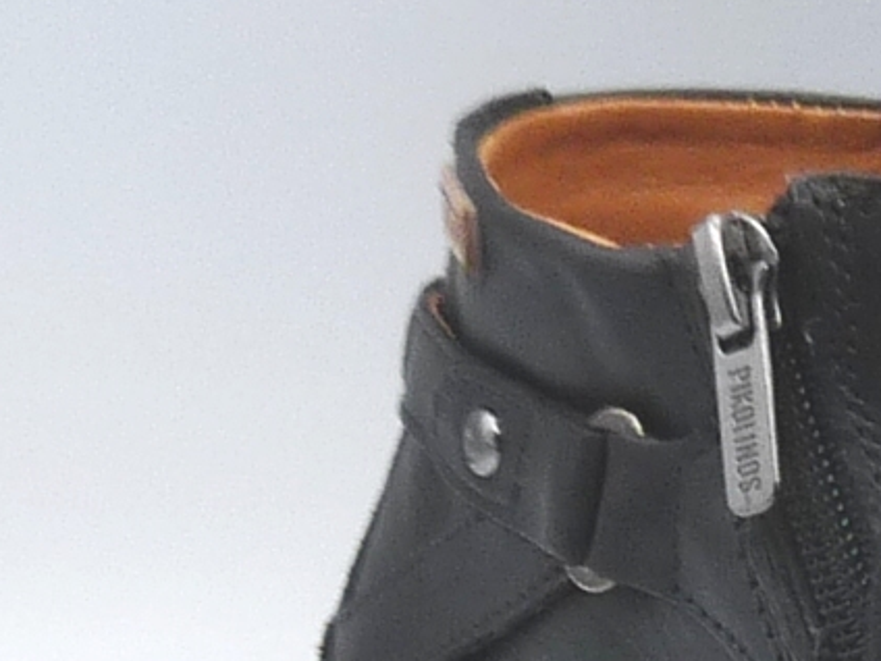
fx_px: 4607
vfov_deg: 8.1
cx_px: 1315
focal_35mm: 181
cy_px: 730
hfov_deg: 10.5
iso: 100
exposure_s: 1/200
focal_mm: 4.8
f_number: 4
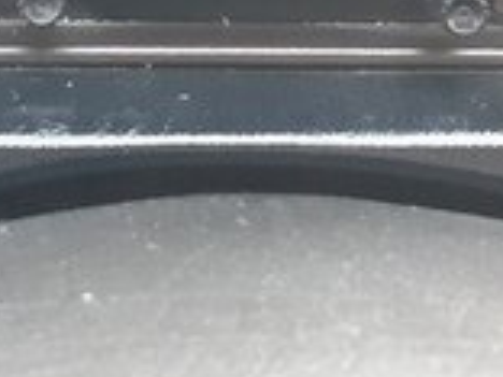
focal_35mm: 114
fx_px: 1657
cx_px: 113
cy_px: -169
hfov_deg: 17.2
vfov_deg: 12.4
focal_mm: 3.6
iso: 125
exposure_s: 1/33
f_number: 1.9
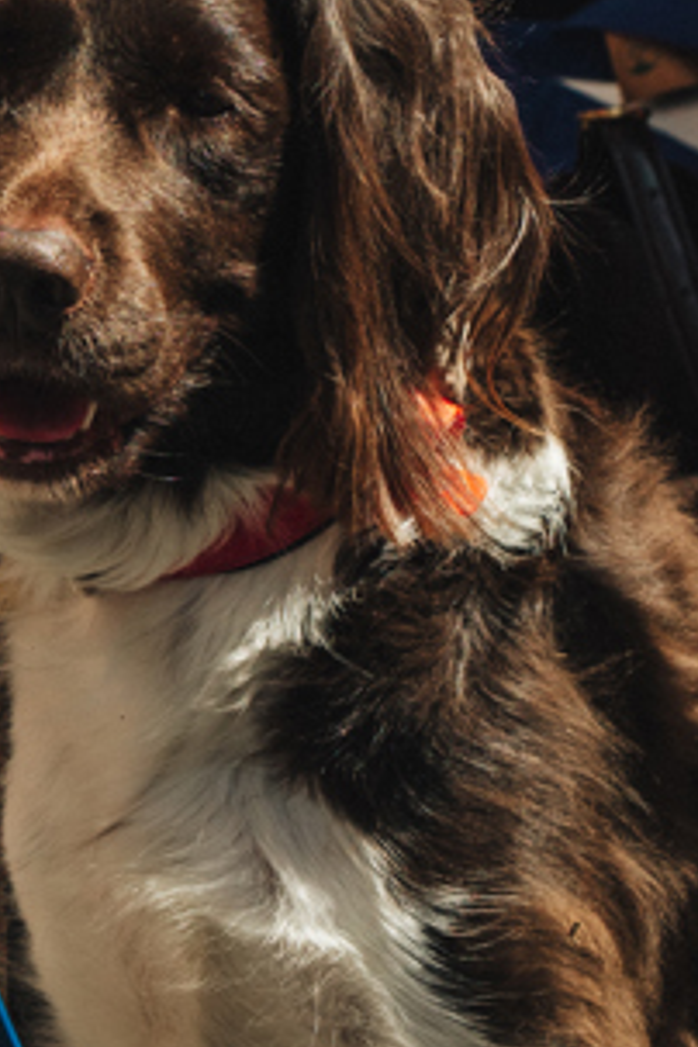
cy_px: 1090
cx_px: -238
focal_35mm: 174
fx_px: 5060
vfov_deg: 11.7
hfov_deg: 7.8
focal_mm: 51
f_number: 5
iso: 125
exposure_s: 1/1000
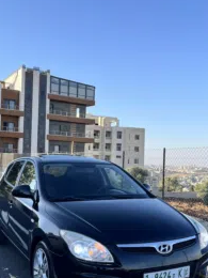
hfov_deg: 36.0
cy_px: 155
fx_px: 320
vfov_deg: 46.7
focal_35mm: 40
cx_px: 108
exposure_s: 1/1422
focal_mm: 5.1
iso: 50
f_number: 1.6
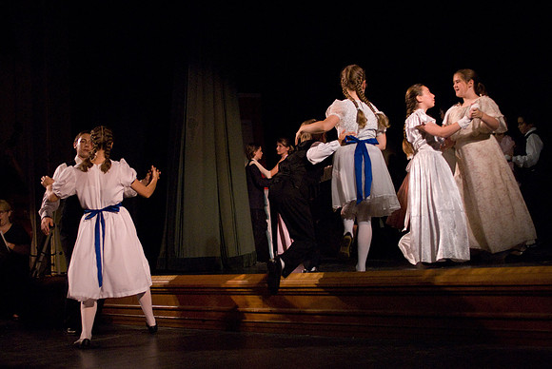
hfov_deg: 42.3
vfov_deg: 29.0
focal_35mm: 46
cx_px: 276
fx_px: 714
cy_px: 184
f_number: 2.8
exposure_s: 1/160
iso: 1600
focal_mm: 31
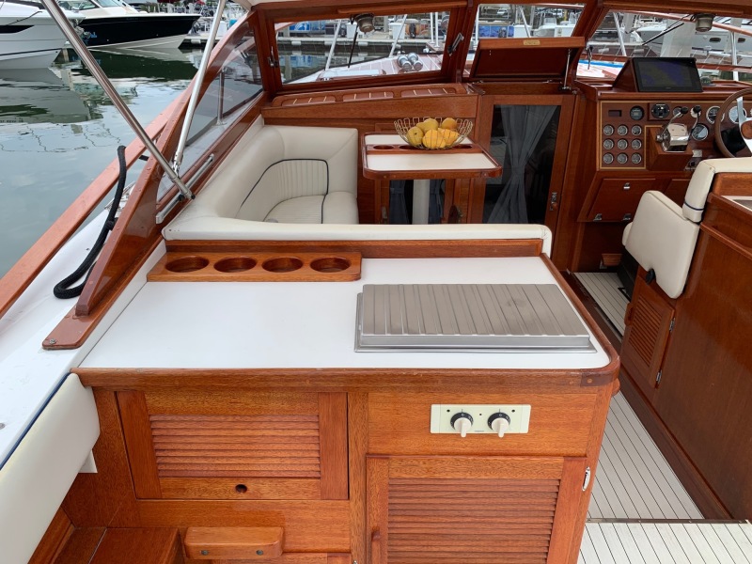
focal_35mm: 26
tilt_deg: -28.1
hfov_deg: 67.3
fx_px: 565
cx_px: 376
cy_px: 282
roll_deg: -0.1
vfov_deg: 53.1
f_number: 1.8
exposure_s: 1/919
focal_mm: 4.25
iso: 25
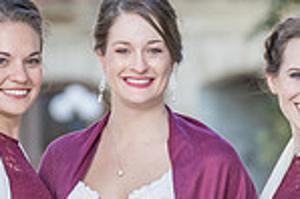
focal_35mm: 780
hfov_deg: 2.6
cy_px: 305
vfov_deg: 1.8
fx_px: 6493
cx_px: 153
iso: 640
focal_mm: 200
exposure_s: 1/200
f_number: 5.6
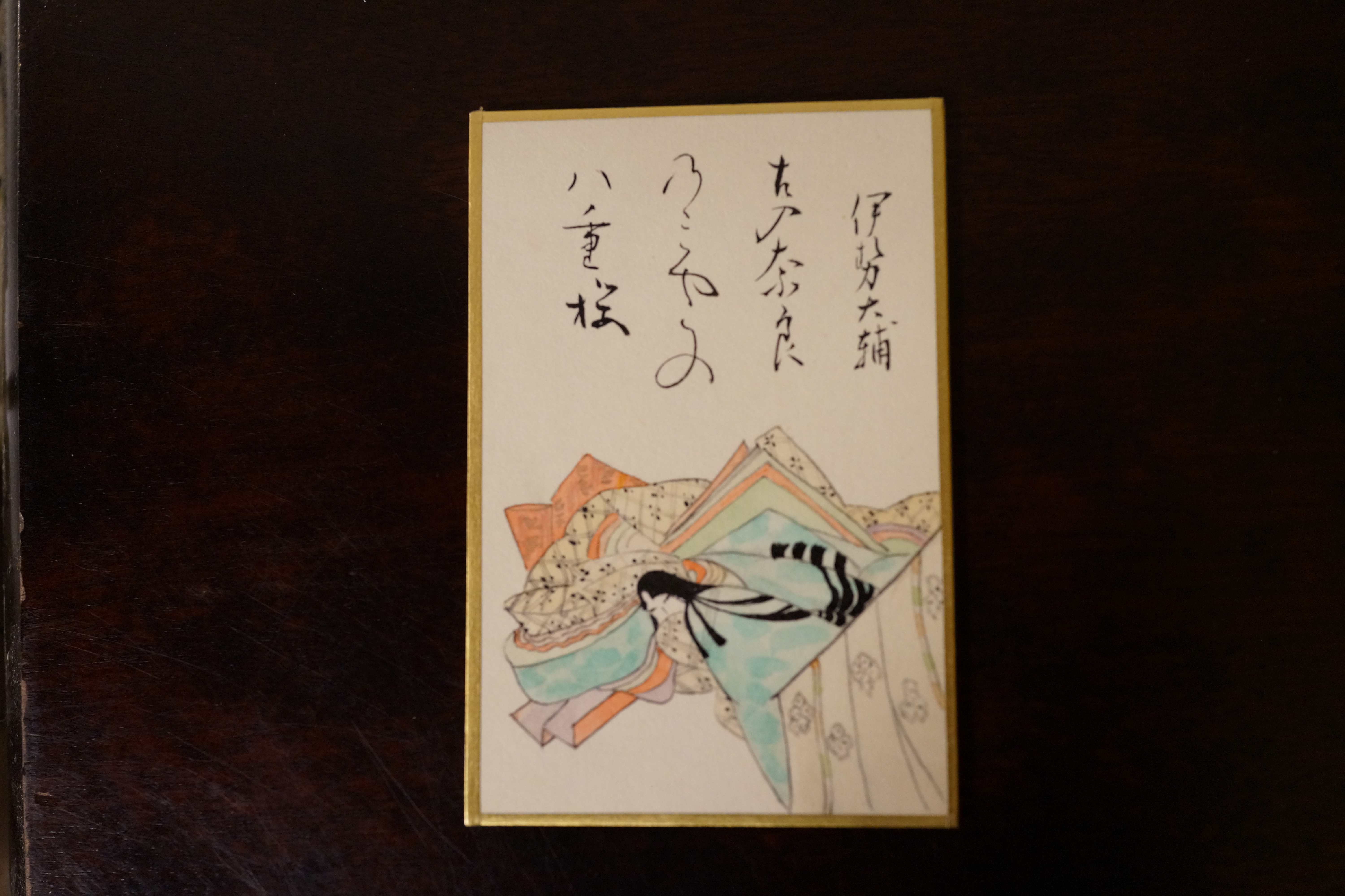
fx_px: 1308
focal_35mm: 35
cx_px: 672
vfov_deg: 37.9
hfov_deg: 54.4
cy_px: 448
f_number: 4
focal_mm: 35
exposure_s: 1/80
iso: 2500
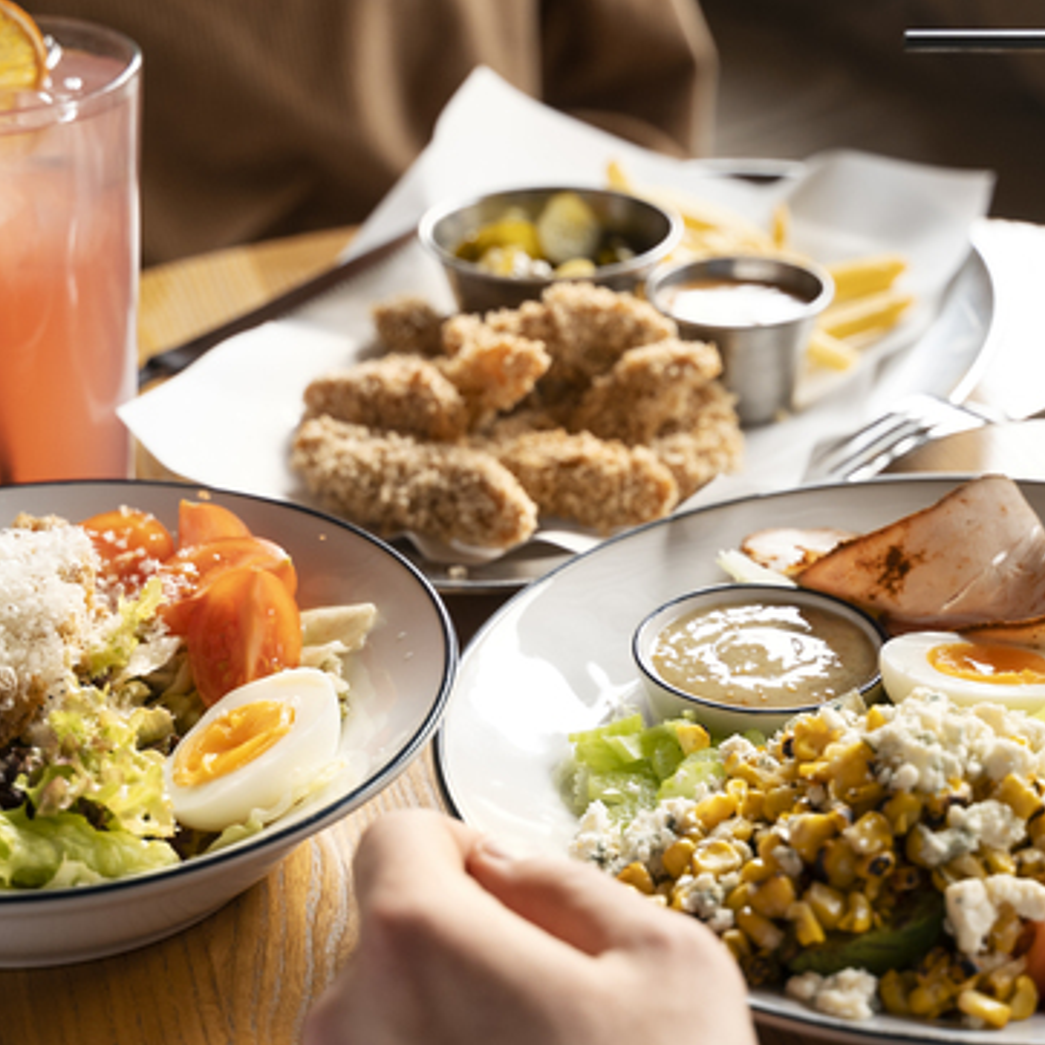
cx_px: 612
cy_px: 492
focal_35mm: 93
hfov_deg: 18.7
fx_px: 3176
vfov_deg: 18.7
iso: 500
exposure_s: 1/160
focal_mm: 48
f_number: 3.5
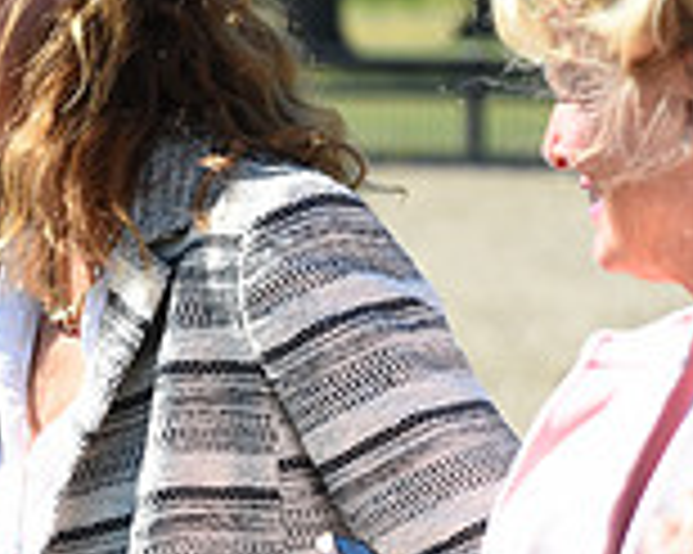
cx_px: -603
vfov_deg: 3.8
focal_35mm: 409
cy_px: -5
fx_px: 8383
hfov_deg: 4.7
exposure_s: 1/1250
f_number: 6.3
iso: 500
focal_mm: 116
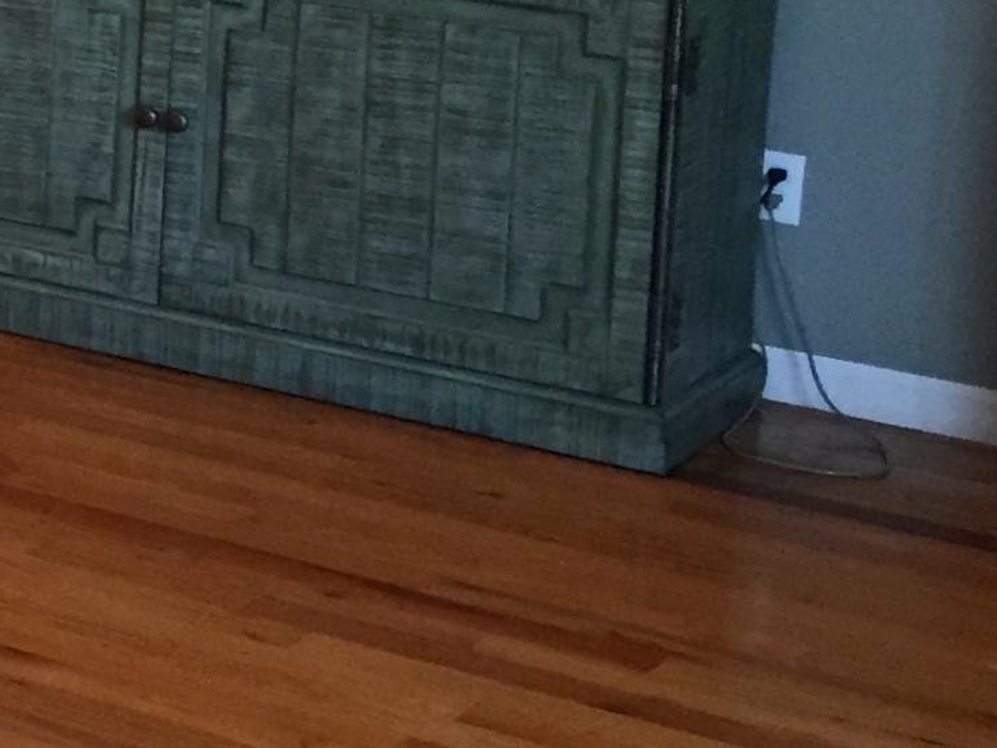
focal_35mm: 118
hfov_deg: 14.9
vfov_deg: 12.2
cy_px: -241
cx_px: -680
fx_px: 3399
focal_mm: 4.15
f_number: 2.2
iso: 160
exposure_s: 1/30
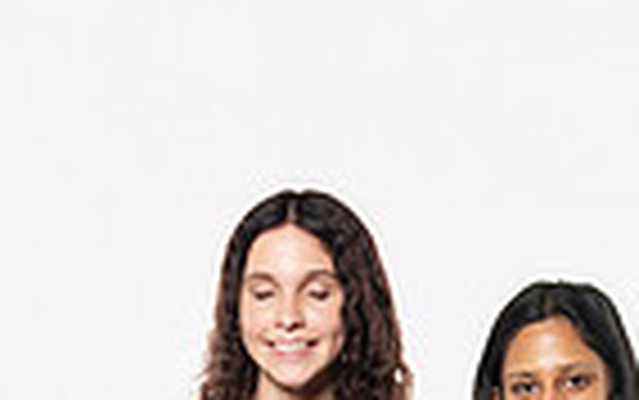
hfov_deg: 16.0
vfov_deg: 9.1
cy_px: 966
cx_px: 418
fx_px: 2271
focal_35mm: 130
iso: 400
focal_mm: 40.4
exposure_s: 1/200
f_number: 7.1
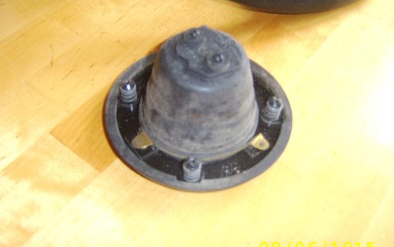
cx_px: 197
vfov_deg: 38.3
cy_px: 124
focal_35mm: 33
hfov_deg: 58.1
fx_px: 354
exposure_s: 1/30
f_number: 2.7
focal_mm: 8.13
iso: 200
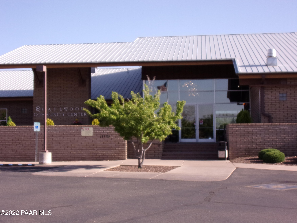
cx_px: 148
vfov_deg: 27.0
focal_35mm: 54
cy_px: 112
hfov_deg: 35.5
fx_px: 463
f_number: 4.3
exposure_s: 1/350
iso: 80
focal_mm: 9.8
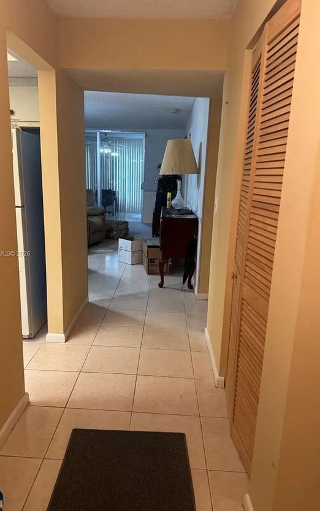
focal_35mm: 26
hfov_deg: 47.6
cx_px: 146
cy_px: 254
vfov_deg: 70.4
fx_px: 363
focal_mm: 6.76
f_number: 1.78
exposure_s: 1/60
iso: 400
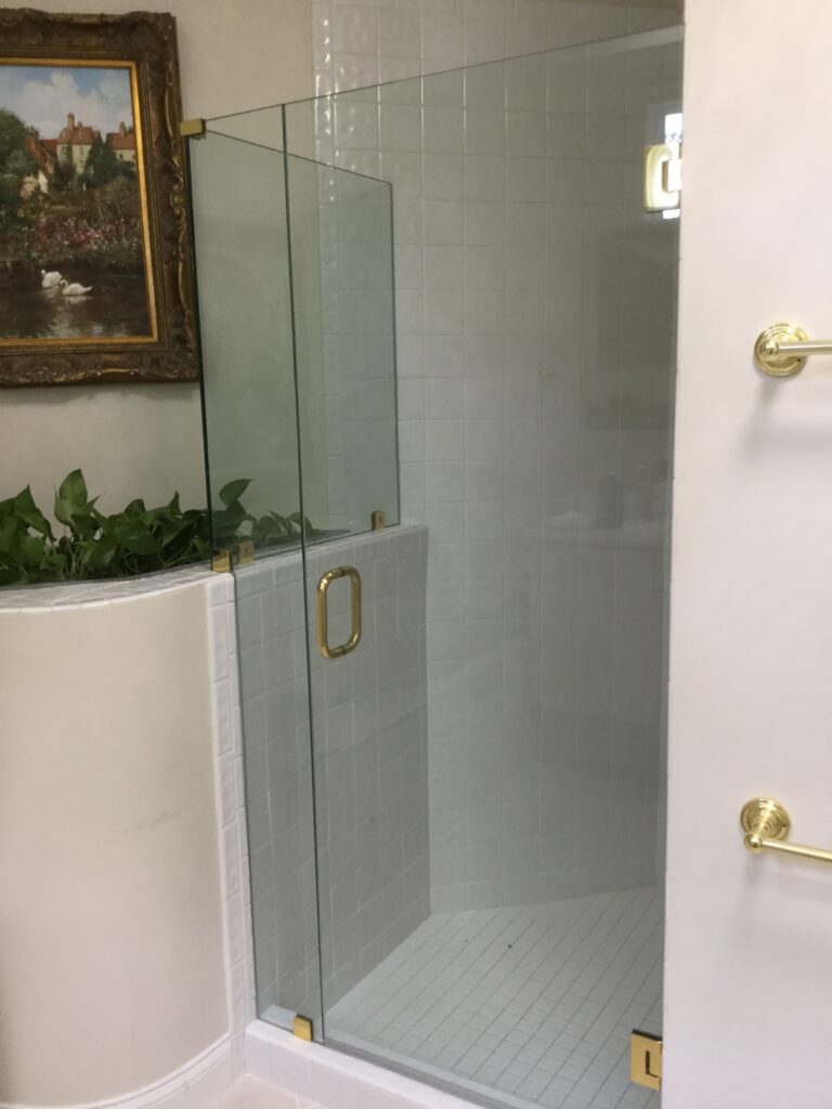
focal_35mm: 31
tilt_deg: -9.4
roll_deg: +1.7
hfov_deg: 45.4
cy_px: 554
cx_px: 416
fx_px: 993
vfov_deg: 58.4
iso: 50
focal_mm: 3.3
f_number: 2.4
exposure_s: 1/30
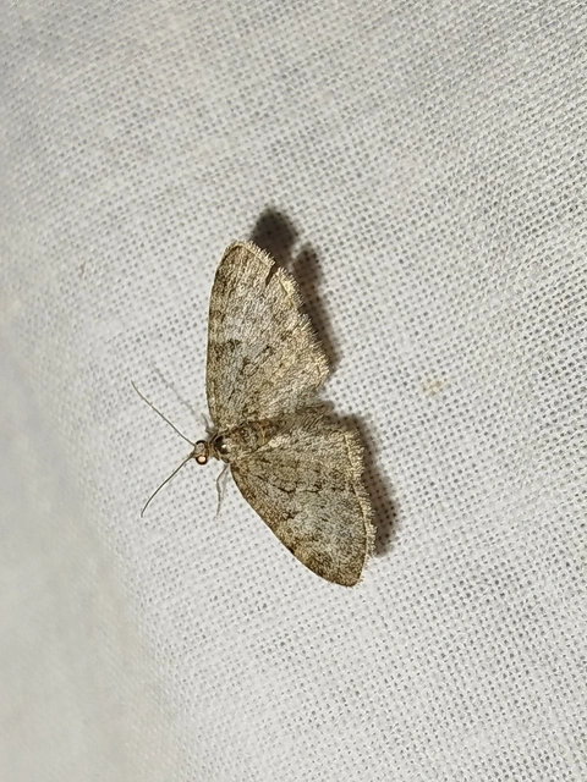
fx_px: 1990
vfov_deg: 22.3
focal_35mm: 88
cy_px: 391
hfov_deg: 16.8
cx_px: 294
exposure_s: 1/50
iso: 80
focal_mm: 5.31
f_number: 1.7
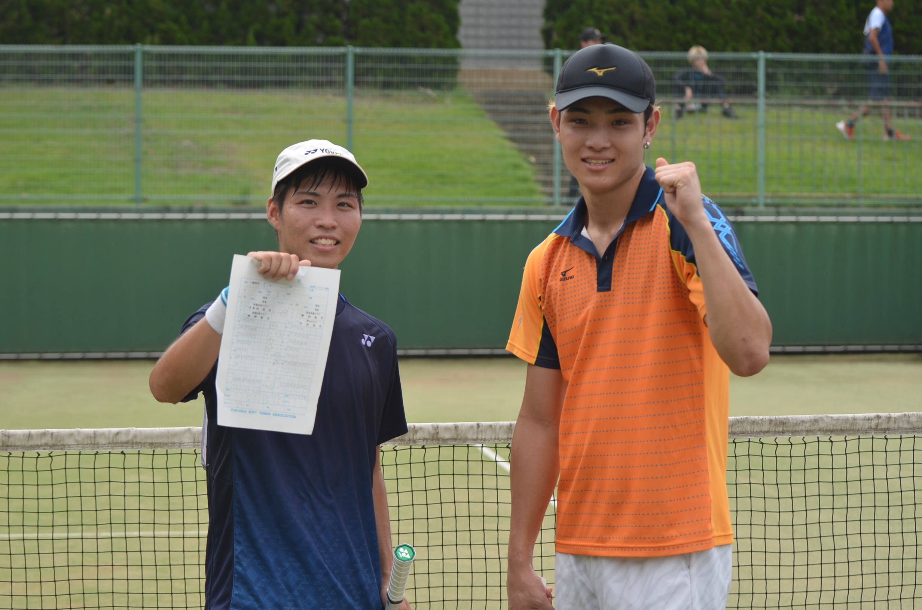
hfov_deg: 19.5
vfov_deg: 13.0
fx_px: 2684
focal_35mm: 105
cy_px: 305
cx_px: 461
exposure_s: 1/500
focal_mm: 70
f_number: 4.5
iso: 140
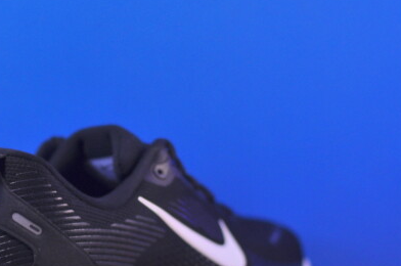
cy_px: 166
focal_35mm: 153
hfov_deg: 13.3
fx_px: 1701
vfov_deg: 8.9
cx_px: 2
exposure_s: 1/320
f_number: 2.5
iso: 250
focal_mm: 50
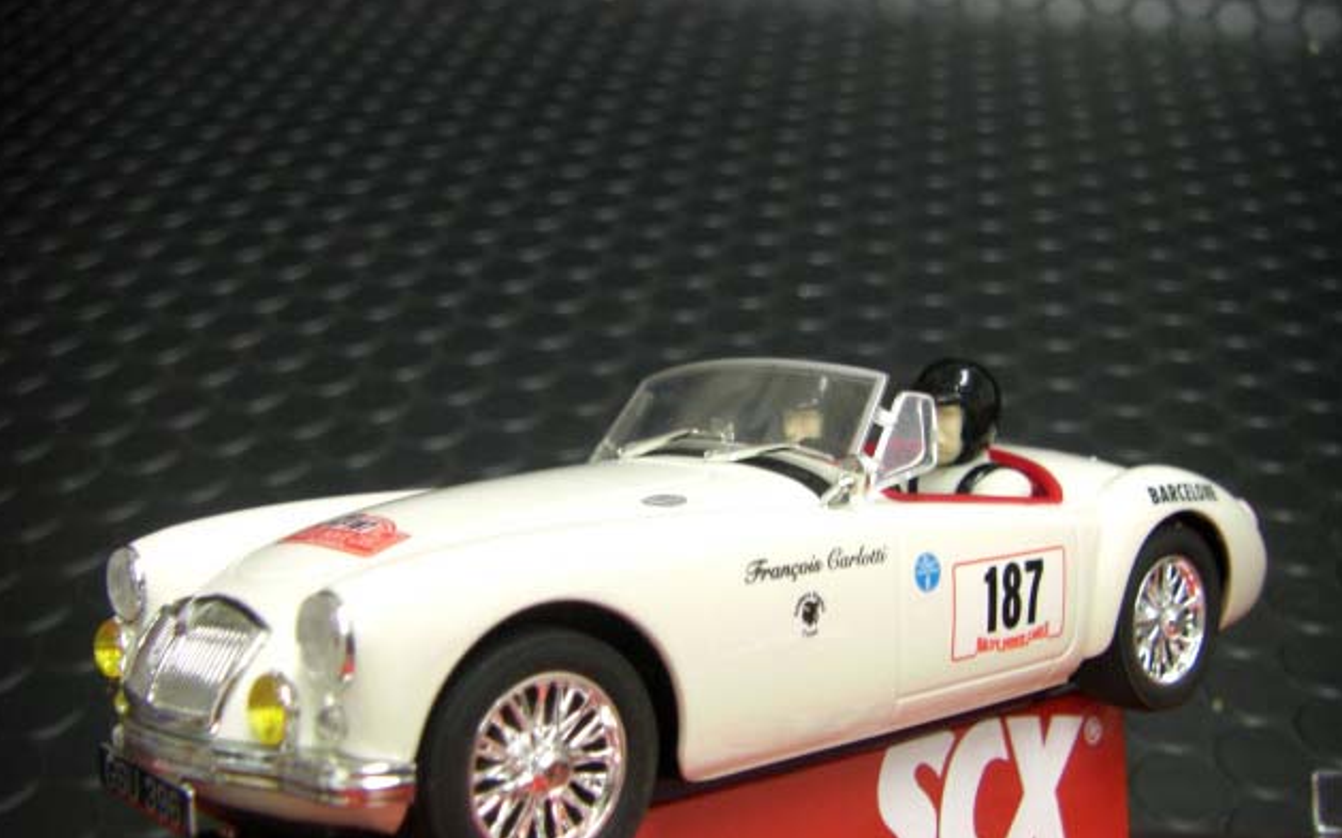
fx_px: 1499
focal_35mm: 41
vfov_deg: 31.2
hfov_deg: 48.2
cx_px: 670
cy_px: 501
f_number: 3.4
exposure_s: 1/25
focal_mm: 6.3
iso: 200
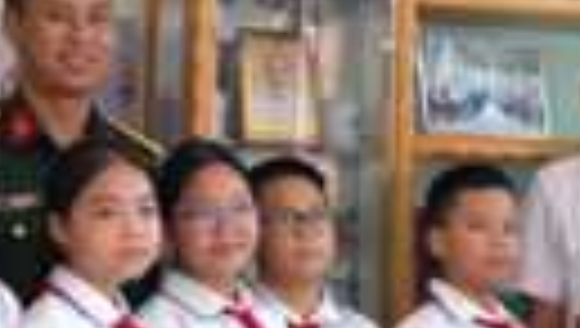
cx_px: 746
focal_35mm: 136
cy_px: 297
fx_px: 2095
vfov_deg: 8.9
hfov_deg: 15.1
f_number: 4
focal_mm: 21
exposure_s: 1/60
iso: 800
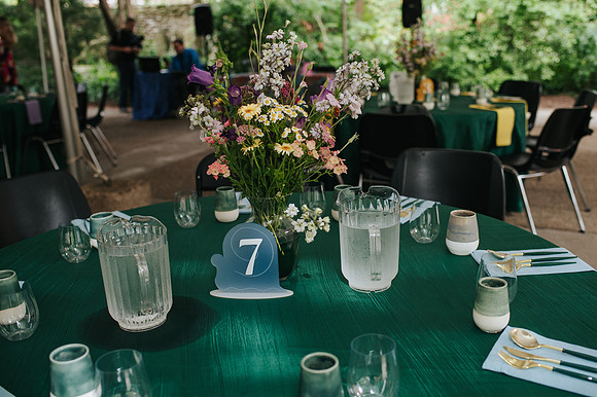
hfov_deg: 52.5
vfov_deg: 36.4
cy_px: 190
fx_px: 605
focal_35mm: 36
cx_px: 311
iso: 1000
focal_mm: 35
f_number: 3.2
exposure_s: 1/200
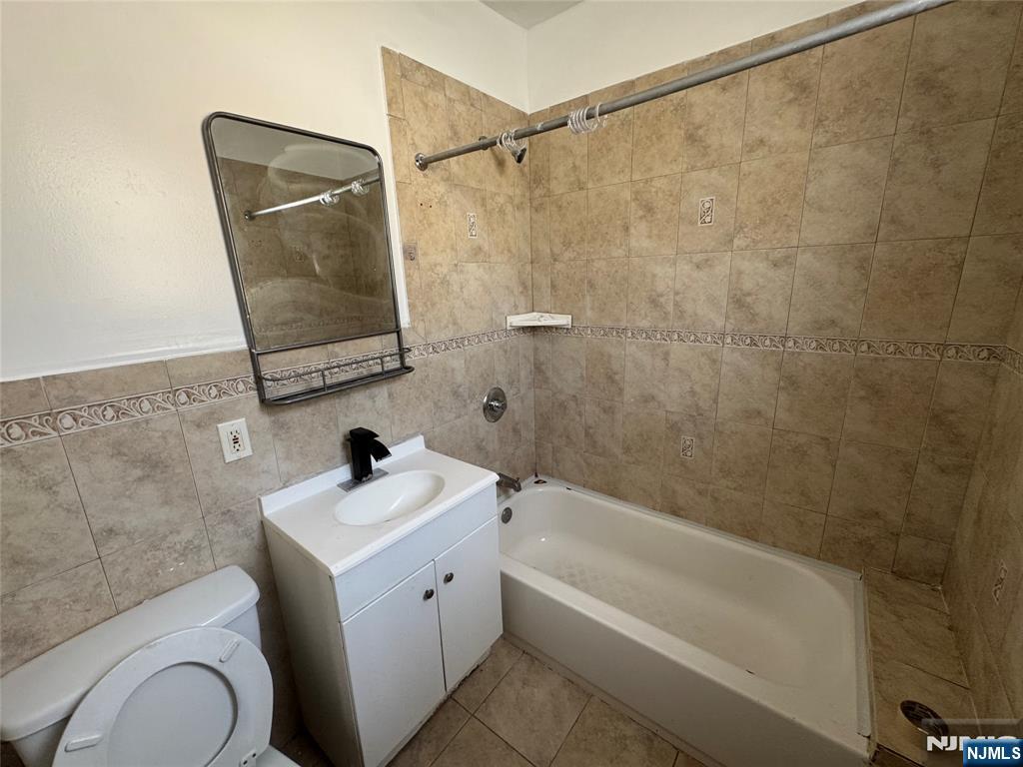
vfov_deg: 85.7
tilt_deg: -15.1
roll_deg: +1.2
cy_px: 384
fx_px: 414
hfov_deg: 102.1
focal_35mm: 14
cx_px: 512
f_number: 2.2
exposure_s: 1/99
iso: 200
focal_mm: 2.22
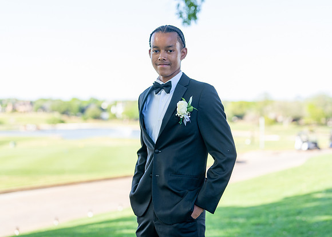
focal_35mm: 54
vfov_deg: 26.4
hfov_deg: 36.4
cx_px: 166
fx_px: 505
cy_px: 118
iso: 160
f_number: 1.8
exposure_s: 1/1000
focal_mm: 50
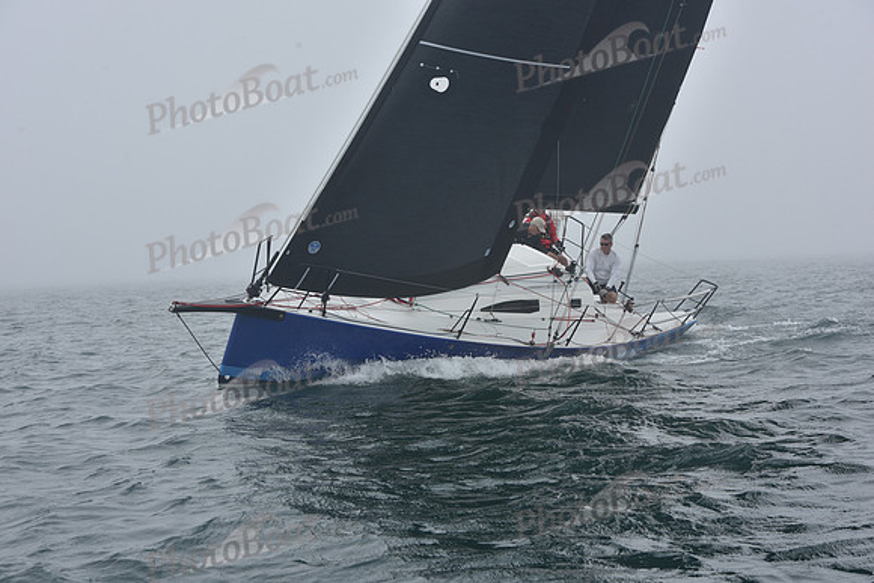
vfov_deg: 19.5
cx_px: 437
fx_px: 1700
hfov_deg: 28.8
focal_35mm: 70
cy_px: 292
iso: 250
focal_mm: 70
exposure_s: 1/800
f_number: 9
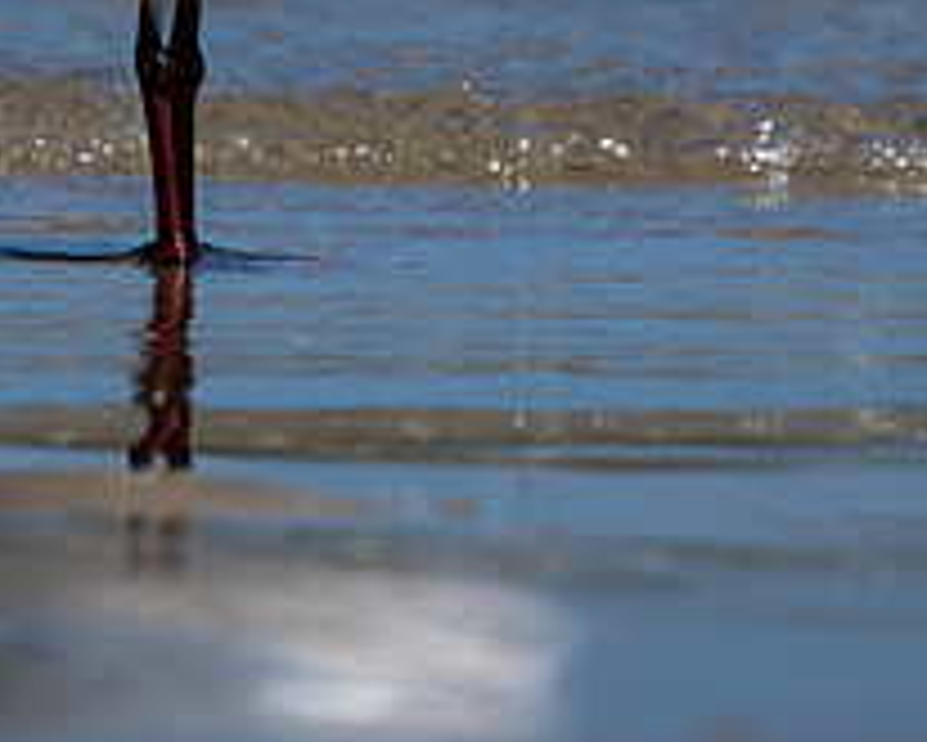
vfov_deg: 0.5
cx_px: 183
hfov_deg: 0.7
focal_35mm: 2833
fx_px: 77762
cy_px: -76
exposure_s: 1/2500
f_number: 5.6
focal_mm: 395
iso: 320
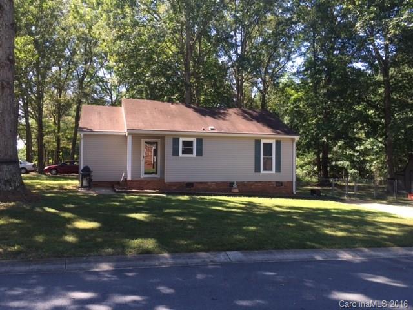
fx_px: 346
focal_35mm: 29
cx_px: 206
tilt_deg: +2.3
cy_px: 155
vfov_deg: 48.2
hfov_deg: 61.7
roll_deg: -0.4
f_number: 2.2
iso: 32
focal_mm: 4.15
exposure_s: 1/223
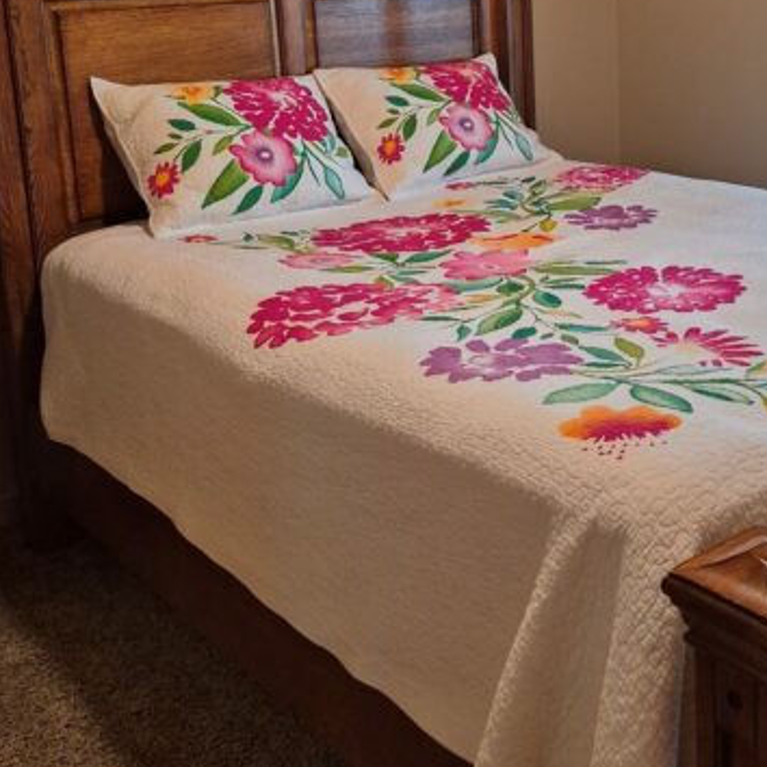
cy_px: 176
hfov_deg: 36.3
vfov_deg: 35.8
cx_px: 526
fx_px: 1153
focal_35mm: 46
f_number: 1.8
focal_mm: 5.4
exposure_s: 1/120
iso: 800
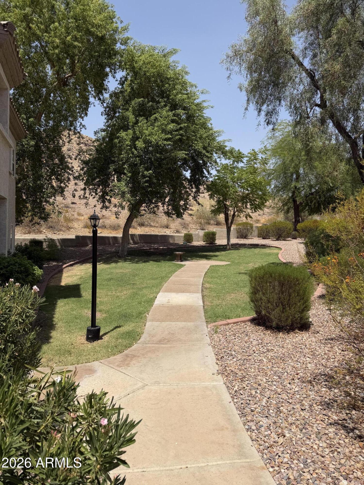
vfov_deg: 71.6
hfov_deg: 56.8
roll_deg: -1.3
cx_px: 182
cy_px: 242
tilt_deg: +0.2
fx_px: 336
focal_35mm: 24
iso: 80
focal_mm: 6.76
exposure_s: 1/6173
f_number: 1.78
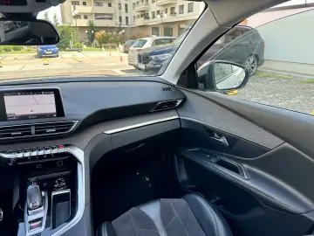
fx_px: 218
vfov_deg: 56.8
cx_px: 157
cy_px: 118
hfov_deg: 71.6
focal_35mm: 24
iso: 80
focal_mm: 6.86
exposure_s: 1/271
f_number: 1.78
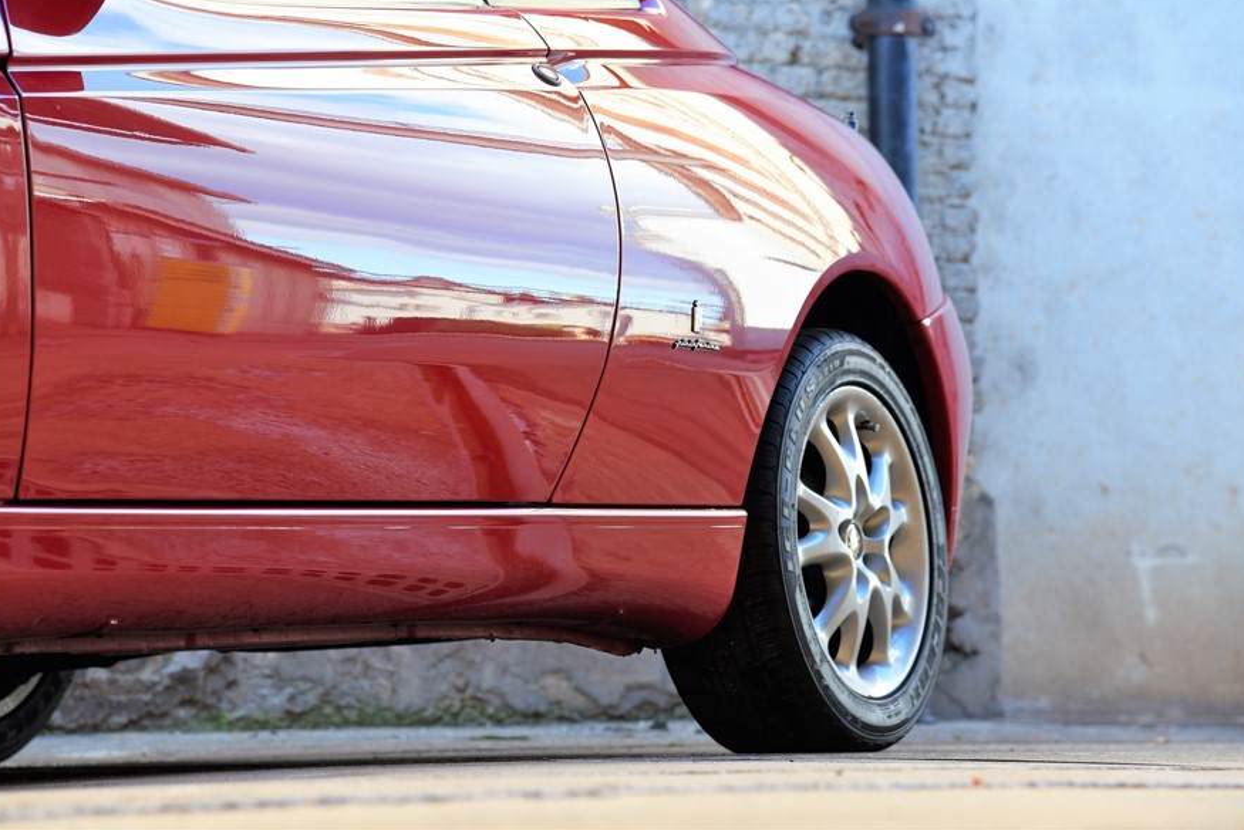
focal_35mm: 125
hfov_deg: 16.4
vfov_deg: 11.0
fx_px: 4321
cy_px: 399
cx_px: 611
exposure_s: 1/160
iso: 400
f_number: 6.3
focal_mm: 120
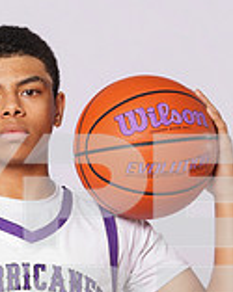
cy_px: 324
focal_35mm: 402
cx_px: 6
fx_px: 3475
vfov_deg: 4.8
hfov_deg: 3.8
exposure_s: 1/200
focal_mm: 149
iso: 200
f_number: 7.1
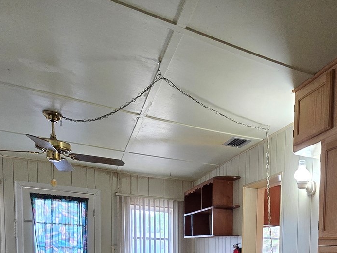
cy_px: 276
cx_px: 278
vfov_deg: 38.9
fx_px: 292
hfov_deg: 55.0
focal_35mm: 30
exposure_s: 1/60
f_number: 2.2
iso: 500
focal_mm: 2.2
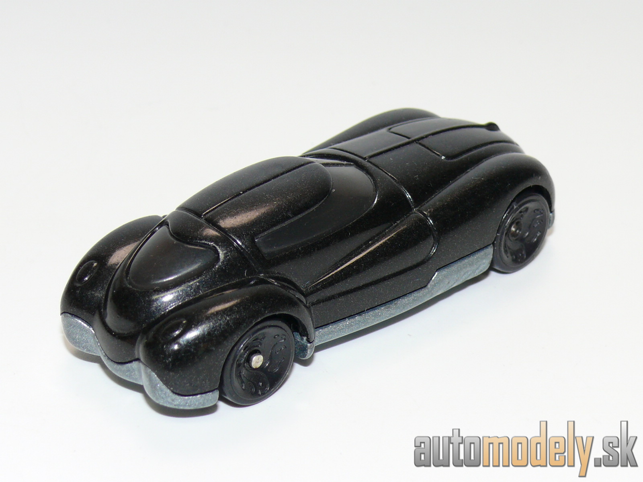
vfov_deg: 14.5
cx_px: 322
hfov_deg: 19.3
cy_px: 241
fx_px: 1895
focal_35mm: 102
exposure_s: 1/30
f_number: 4
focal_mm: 13.3
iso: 100
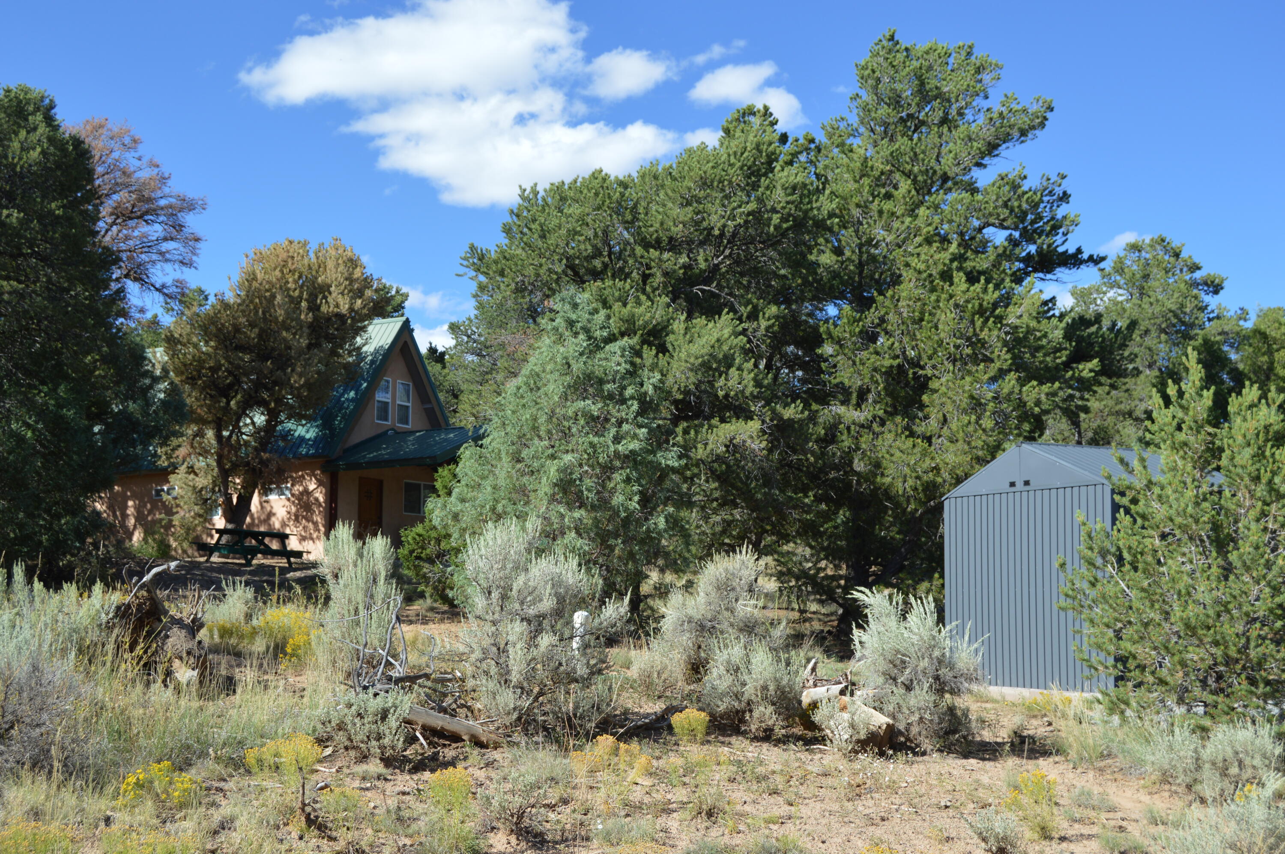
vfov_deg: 29.8
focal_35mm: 45
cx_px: 642
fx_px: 1605
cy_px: 427
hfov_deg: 43.6
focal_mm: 30
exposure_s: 1/200
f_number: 7.1
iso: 100
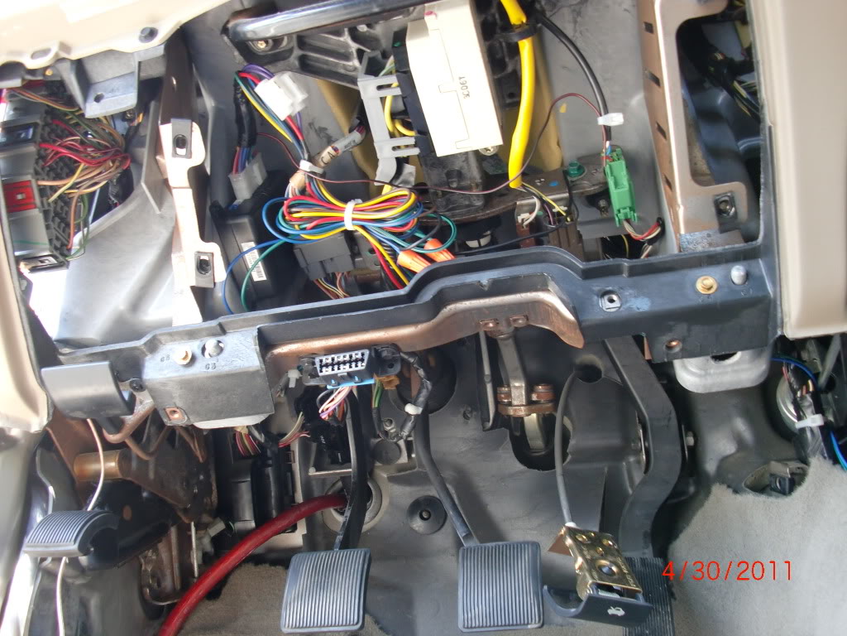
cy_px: 318
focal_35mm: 36
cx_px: 424
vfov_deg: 39.7
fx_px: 881
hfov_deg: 51.4
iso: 160
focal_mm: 6.3
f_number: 2.8
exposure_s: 1/60
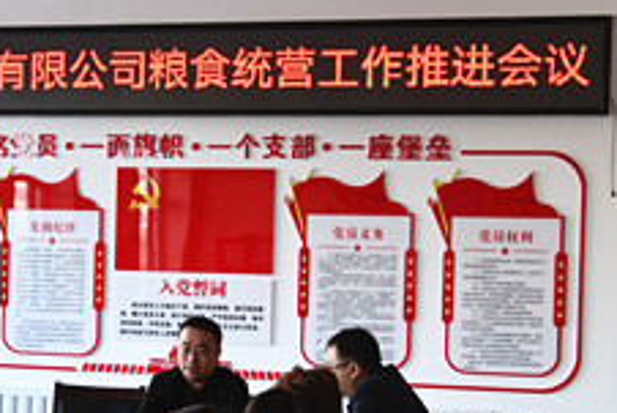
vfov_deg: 12.9
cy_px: 280
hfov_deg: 18.7
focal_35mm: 106
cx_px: -14
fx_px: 1818
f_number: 5
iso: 1000
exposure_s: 1/100
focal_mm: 30
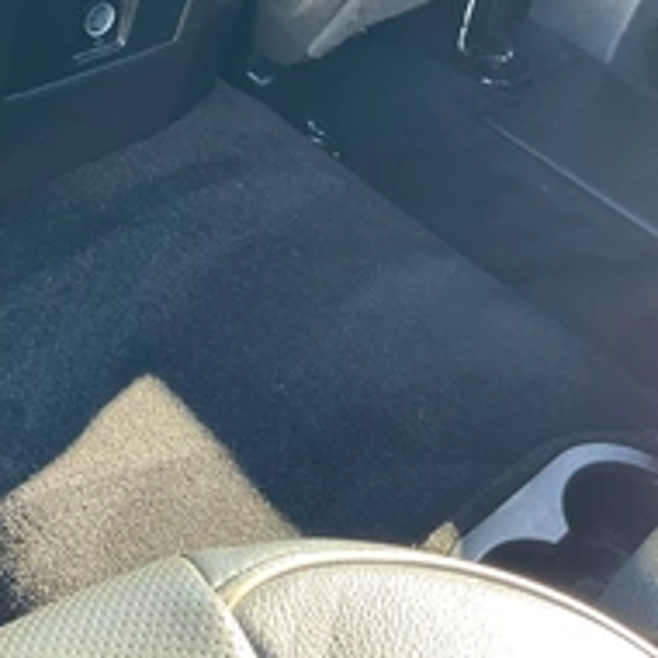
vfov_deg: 31.5
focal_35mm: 54
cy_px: 246
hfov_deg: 31.3
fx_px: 1161
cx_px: 201
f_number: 1.8
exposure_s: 1/60
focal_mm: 3
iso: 250
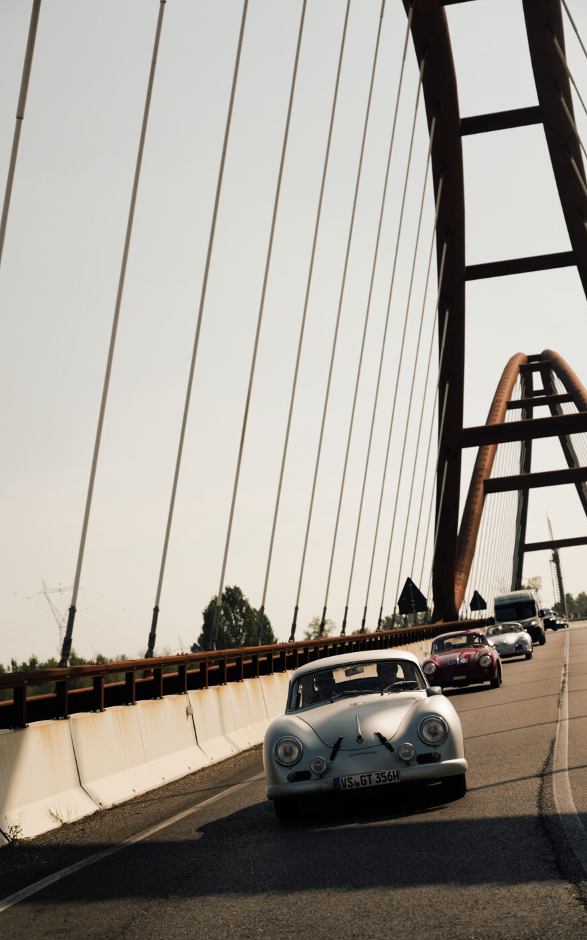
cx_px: 293
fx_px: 1715
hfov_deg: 19.4
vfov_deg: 30.6
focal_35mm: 67
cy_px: 468
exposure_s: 1/800
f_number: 4
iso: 100
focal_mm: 65
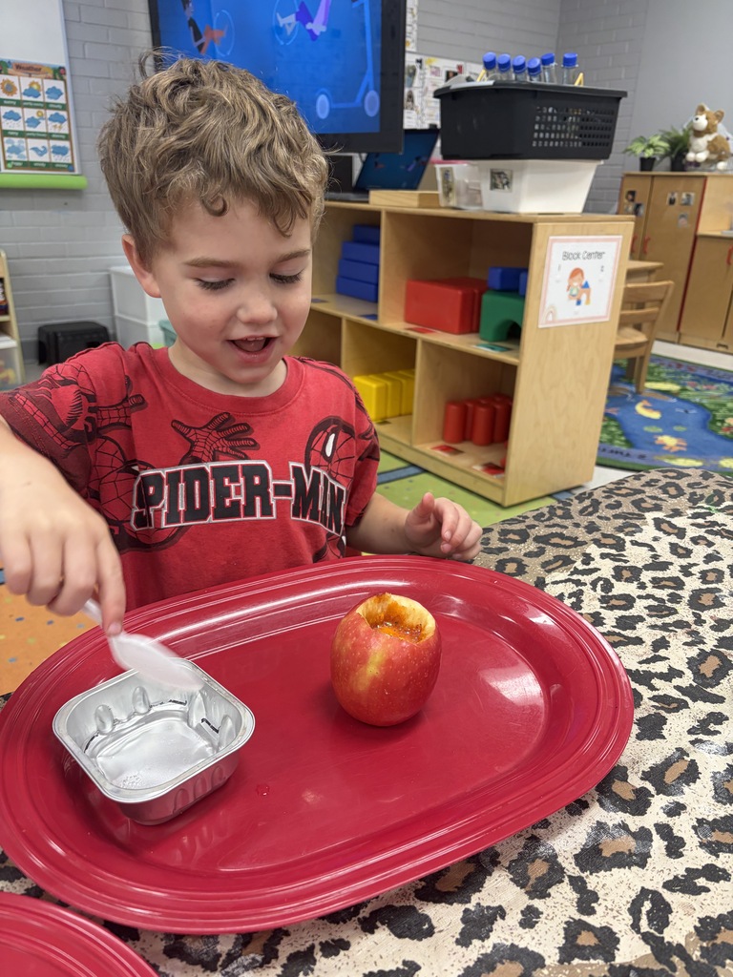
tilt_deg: -23.0
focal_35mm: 26
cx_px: 366
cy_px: 488
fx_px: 734
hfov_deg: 53.1
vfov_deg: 67.3
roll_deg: -1.2
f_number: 1.6
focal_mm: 5.96
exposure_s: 1/60
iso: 160
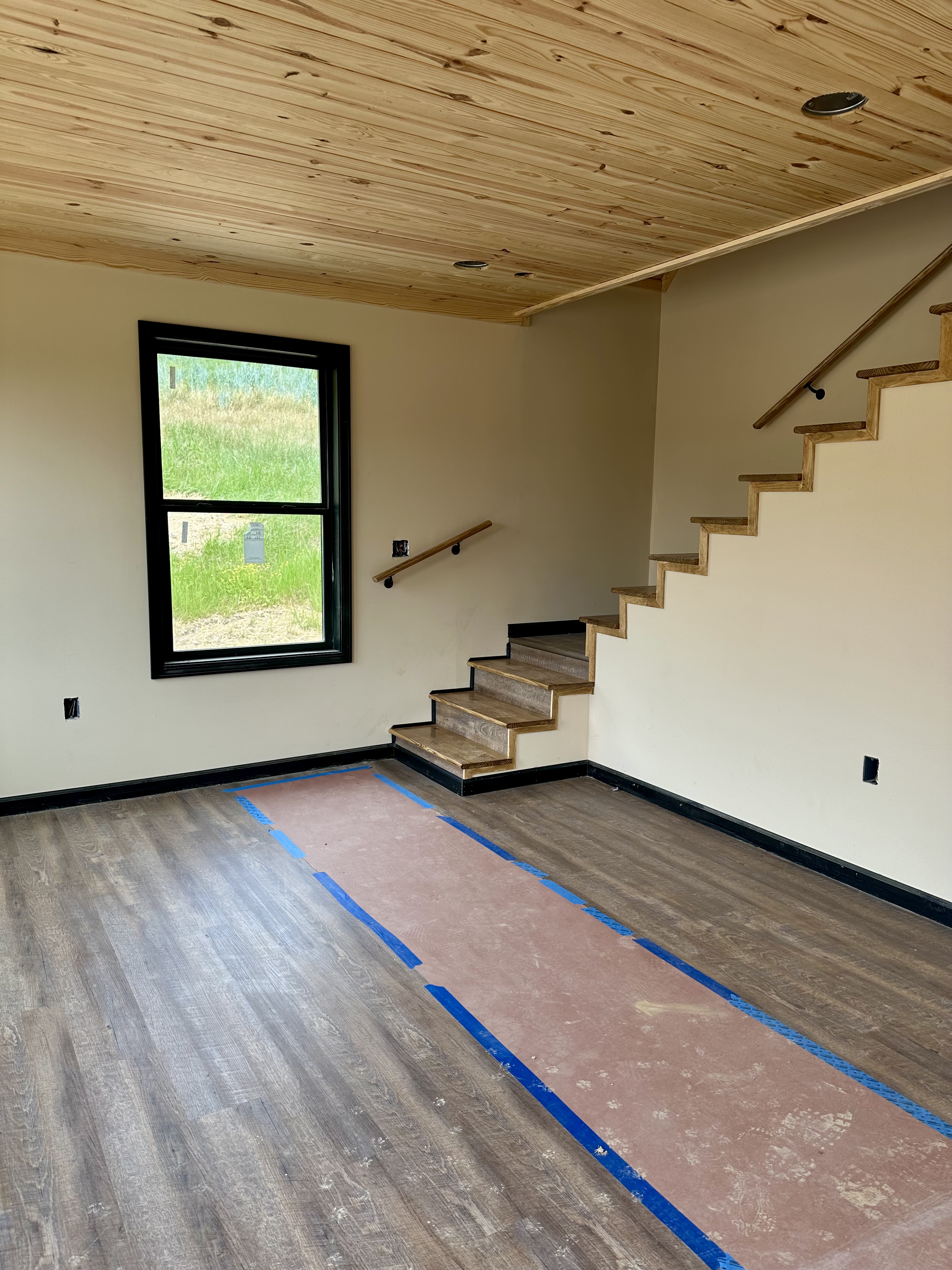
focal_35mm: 24
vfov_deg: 71.6
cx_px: 476
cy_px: 635
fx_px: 880
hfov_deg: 56.8
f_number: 1.78
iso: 64
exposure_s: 1/200
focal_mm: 6.86
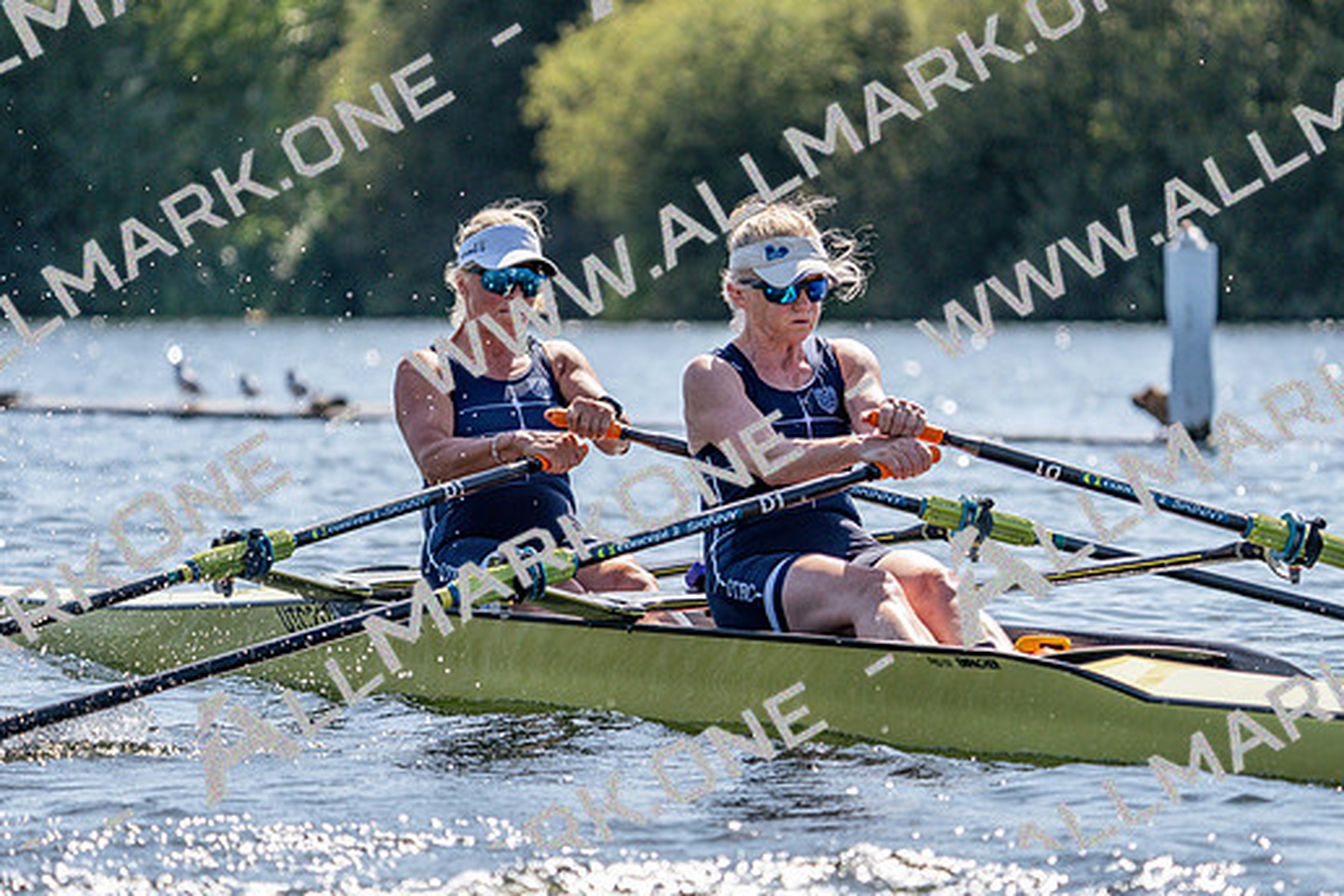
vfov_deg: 5.0
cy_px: 402
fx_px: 10191
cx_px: 727
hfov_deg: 7.5
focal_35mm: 273
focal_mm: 243
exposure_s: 1/2000
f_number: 5.6
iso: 320
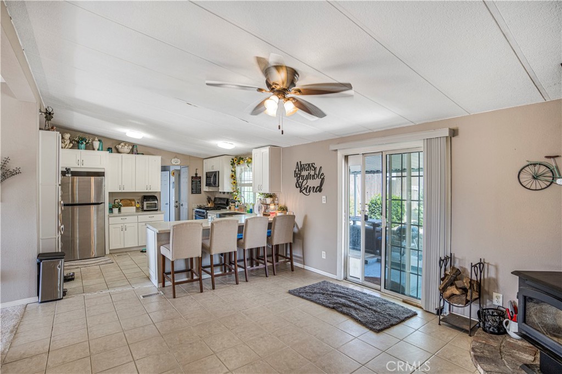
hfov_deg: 93.3
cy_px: 187
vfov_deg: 70.4
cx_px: 281
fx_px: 265
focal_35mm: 17
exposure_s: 1/125
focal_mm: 17
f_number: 3.2
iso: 800
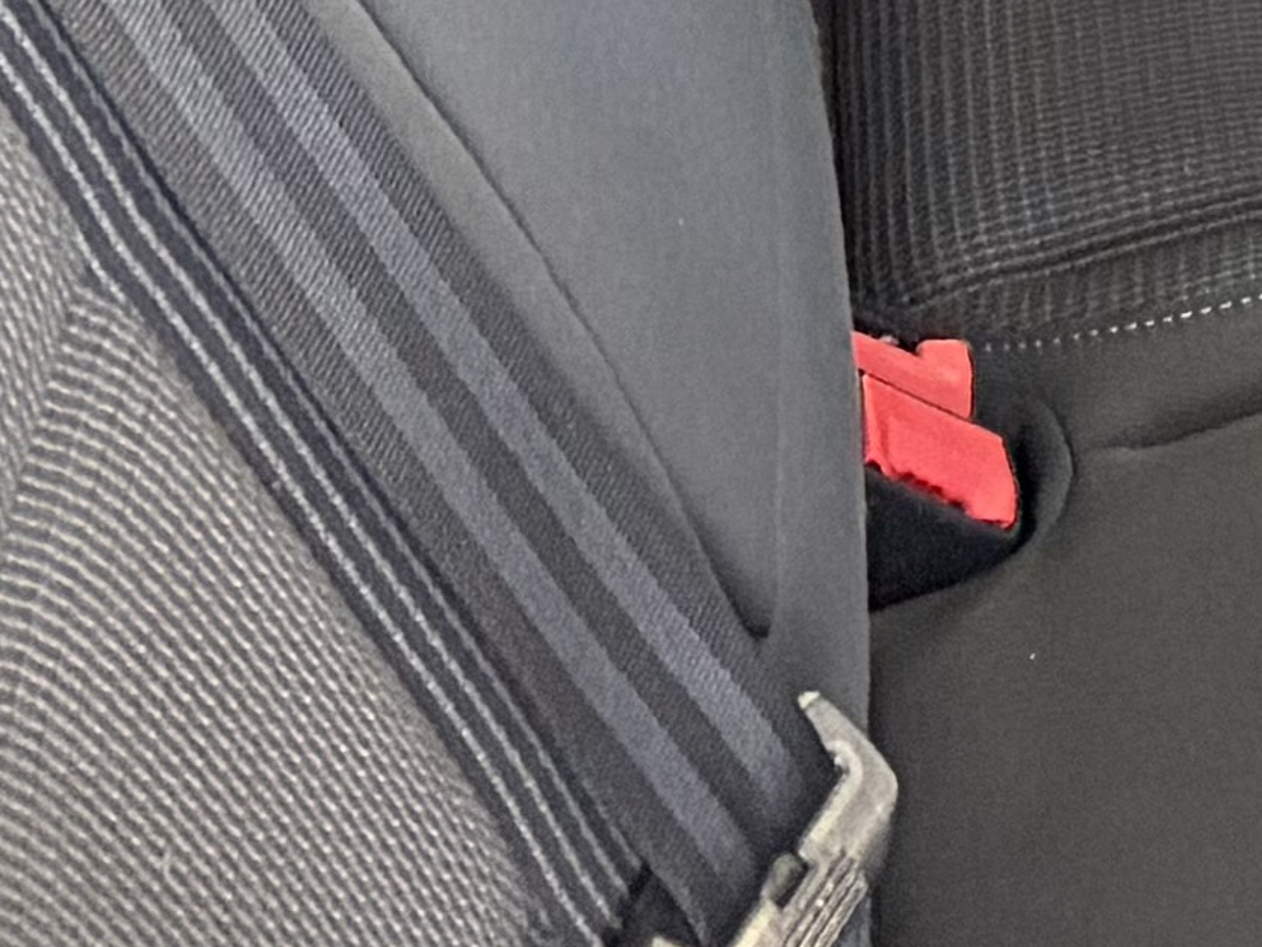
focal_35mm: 178
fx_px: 6491
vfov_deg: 7.7
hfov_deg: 10.4
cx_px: 2380
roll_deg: -1.1
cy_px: -1368
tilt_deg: -18.5
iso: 400
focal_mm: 5.96
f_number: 1.6
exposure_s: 1/60
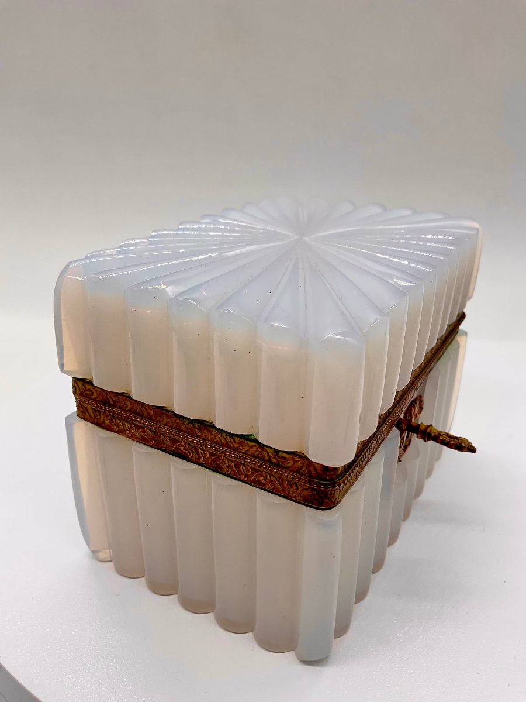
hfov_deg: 48.2
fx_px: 588
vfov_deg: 61.7
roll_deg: -0.7
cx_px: 263
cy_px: 351
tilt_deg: -26.4
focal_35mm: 29
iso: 16
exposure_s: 1/412
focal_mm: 3
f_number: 1.8
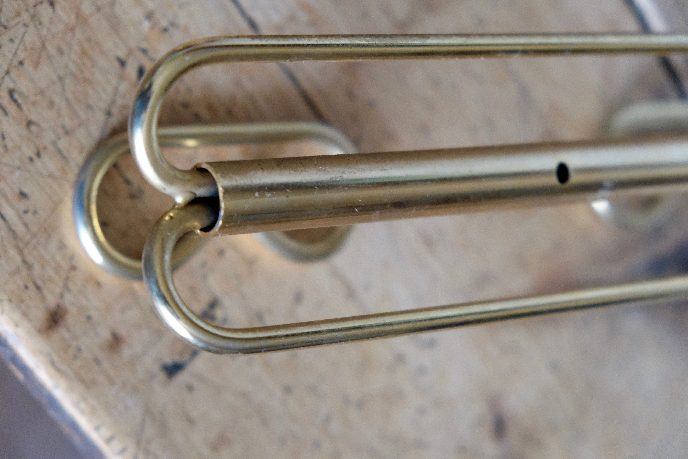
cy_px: 230
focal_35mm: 83
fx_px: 1586
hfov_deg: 24.5
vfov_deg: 16.5
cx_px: 344
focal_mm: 55
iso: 6400
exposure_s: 1/110
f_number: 4
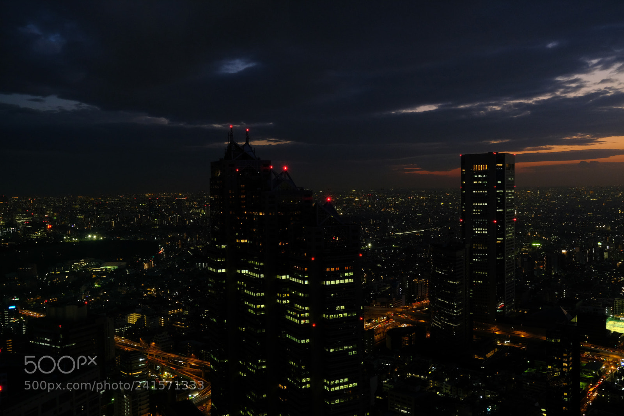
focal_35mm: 35
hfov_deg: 54.4
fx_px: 607
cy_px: 208
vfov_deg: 37.8
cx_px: 312
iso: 800
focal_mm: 23
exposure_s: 1
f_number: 11
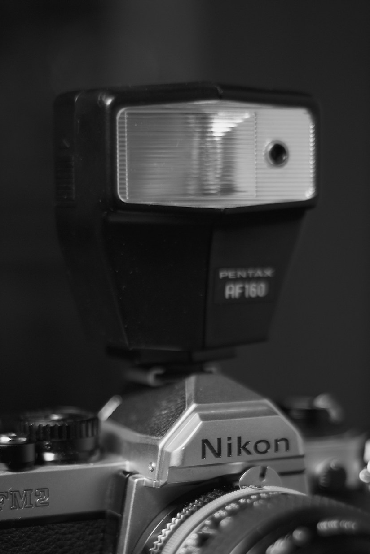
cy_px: 467
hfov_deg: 14.1
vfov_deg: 20.7
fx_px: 1495
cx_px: 139
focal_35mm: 97
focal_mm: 50
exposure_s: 1/400
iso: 100
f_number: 1.4
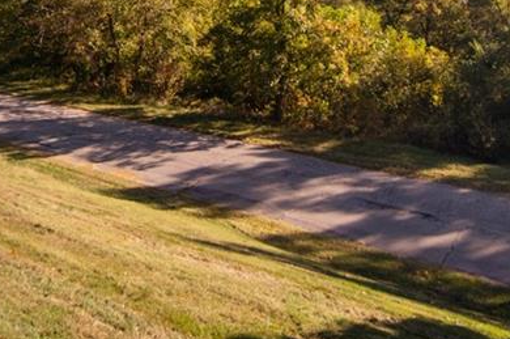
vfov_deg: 26.9
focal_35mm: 42
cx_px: 281
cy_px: -99
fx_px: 594
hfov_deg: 46.4
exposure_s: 1/3200
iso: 100
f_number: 2.8
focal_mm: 16
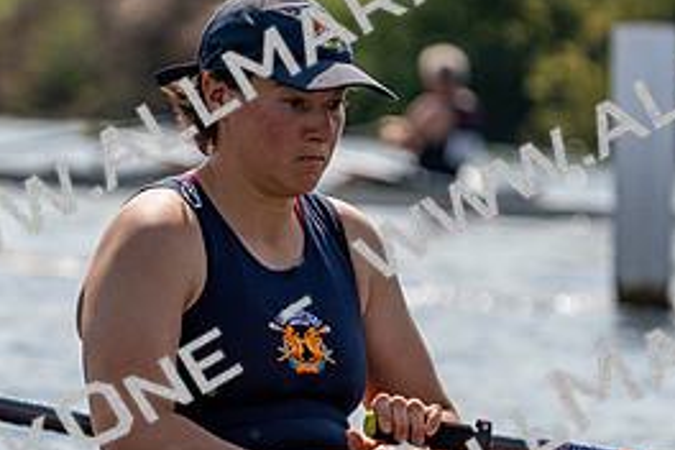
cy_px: 321
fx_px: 9337
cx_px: 166
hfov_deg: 4.1
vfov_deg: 2.8
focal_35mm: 498
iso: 160
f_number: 5.6
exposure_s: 1/1600
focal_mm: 227
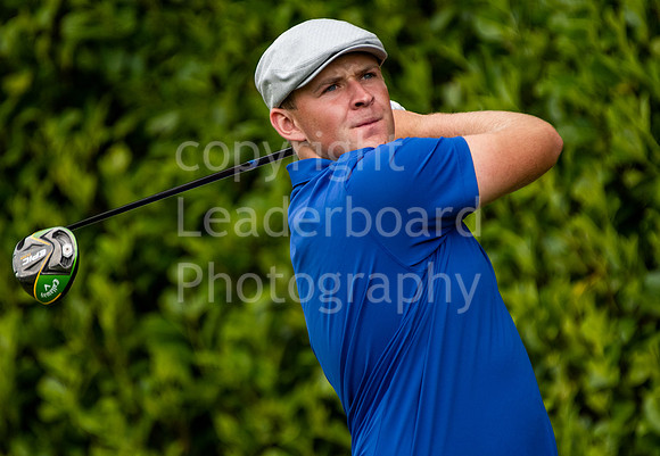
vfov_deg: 1.7
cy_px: 211
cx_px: 295
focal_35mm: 828
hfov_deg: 2.5
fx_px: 15349
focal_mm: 500
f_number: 5.6
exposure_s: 1/1600
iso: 1000
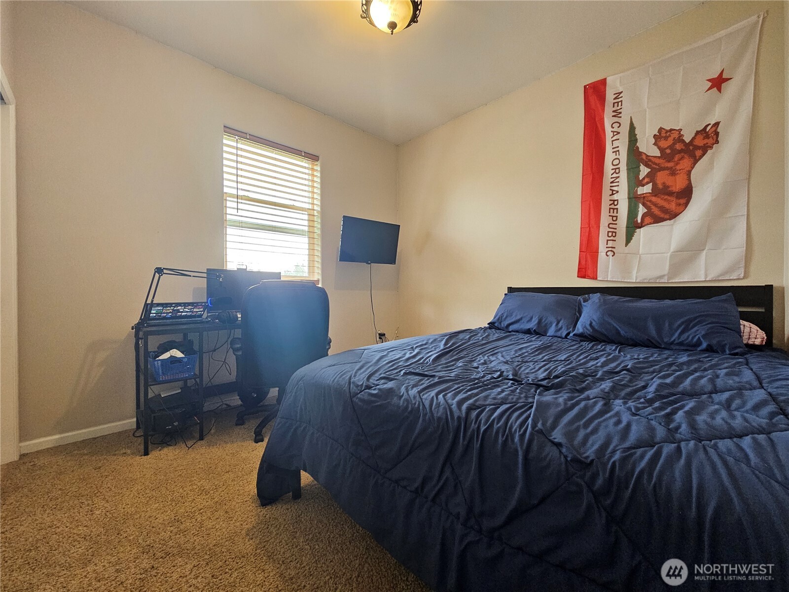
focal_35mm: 13
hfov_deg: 106.2
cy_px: 296
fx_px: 296
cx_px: 394
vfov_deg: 89.9
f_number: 2.2
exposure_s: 1/40
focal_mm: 2.2
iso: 400
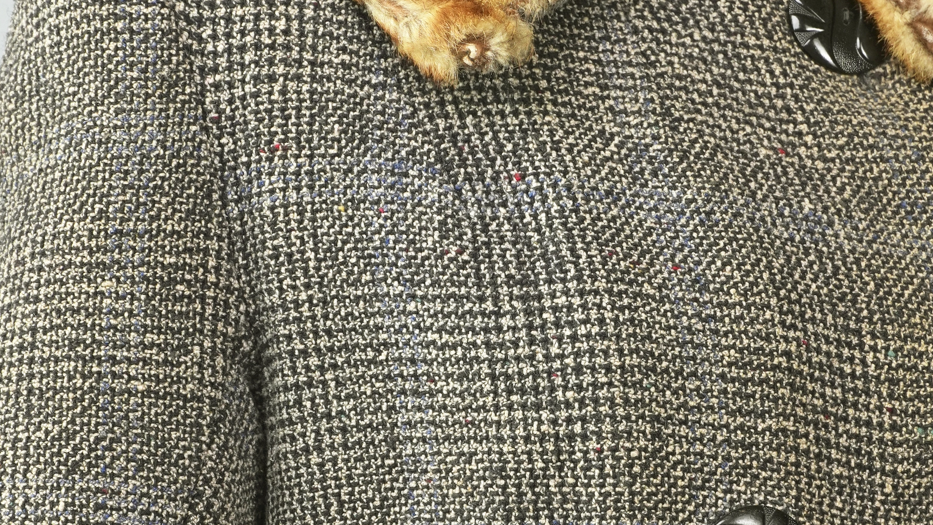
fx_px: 5887
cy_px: 412
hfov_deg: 9.1
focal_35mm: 238
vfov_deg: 5.1
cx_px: 534
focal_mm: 84
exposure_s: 1/40
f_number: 8
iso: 320
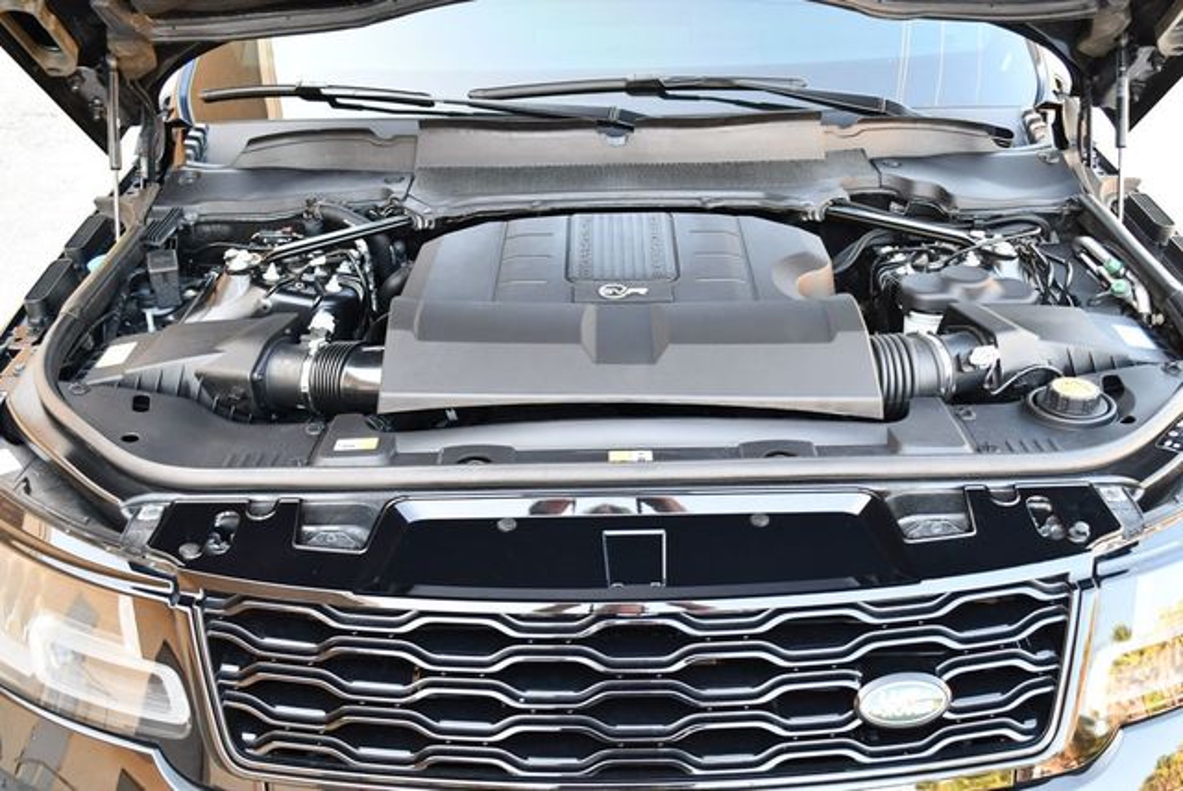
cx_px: 592
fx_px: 1184
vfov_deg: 36.9
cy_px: 396
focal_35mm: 36
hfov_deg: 53.1
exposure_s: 1/160
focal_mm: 18
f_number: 3.5
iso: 800
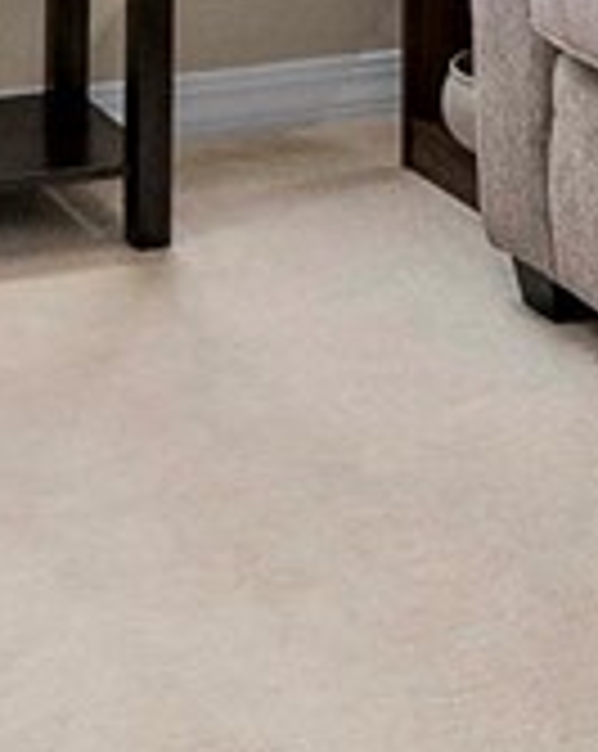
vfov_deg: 13.9
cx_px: 196
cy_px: -572
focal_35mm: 124
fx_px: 2751
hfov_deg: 12.4
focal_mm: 13
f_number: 7.1
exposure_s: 1/60
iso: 200
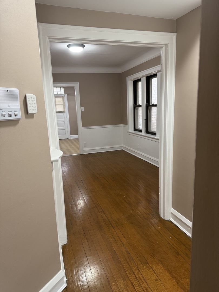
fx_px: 202
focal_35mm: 24
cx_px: 110
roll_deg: +1.3
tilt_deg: -10.6
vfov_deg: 71.6
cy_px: 146
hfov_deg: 56.8
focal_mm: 6.76
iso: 160
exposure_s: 1/60
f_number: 1.78
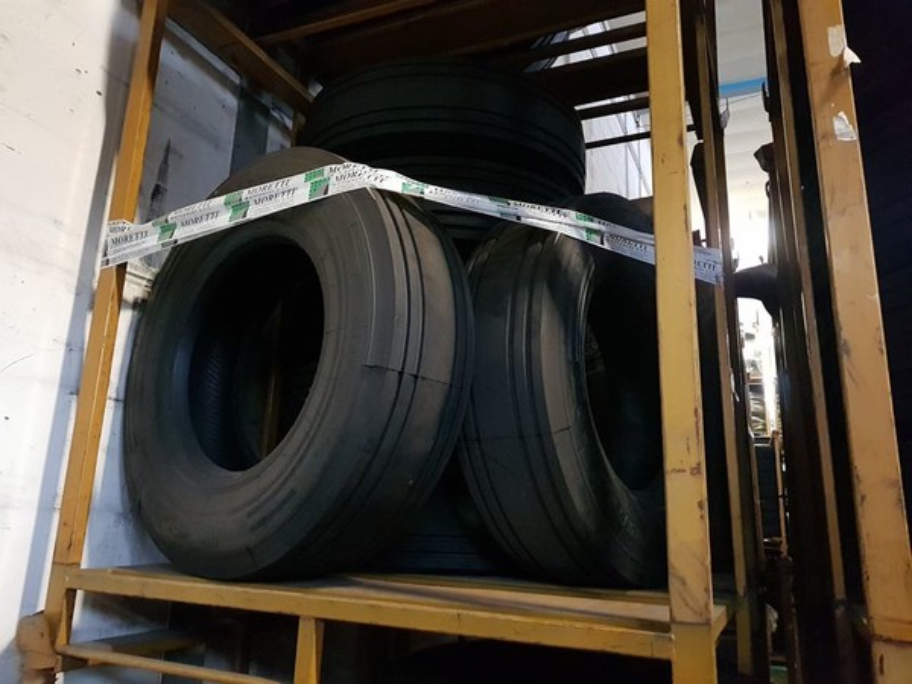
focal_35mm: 26
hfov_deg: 67.3
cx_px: 456
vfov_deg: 53.1
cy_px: 342
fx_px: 685
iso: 1250
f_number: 1.7
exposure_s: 1/33
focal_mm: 4.2
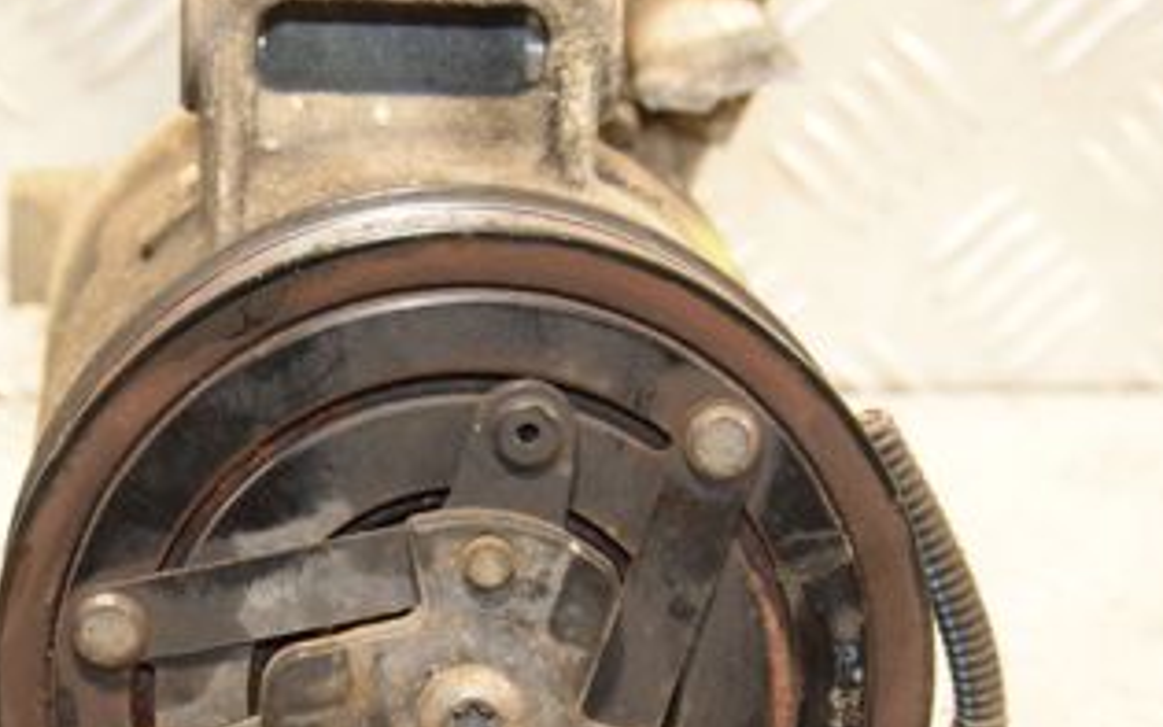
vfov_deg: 11.1
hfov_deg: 17.7
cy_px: 587
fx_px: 3741
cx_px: 450
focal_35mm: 118
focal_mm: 38
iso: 1600
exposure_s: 1/125
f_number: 5.6
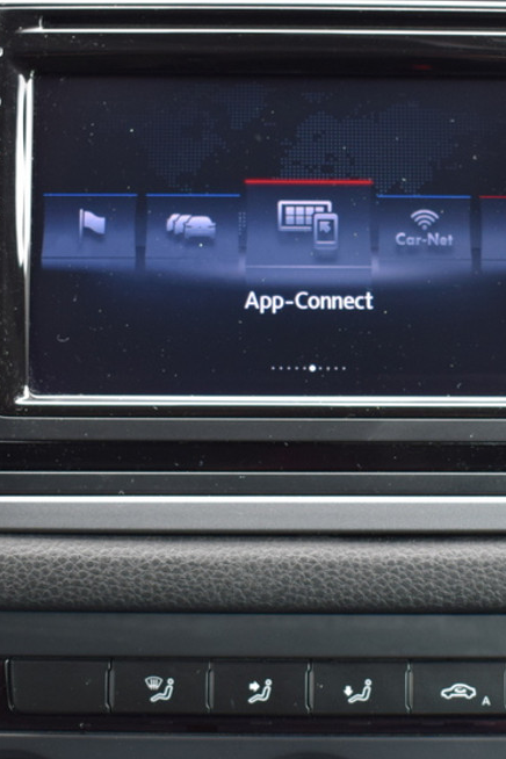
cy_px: 466
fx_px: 1623
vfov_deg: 26.2
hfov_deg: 17.7
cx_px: 326
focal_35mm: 77
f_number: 4.5
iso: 400
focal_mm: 24
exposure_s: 1/80
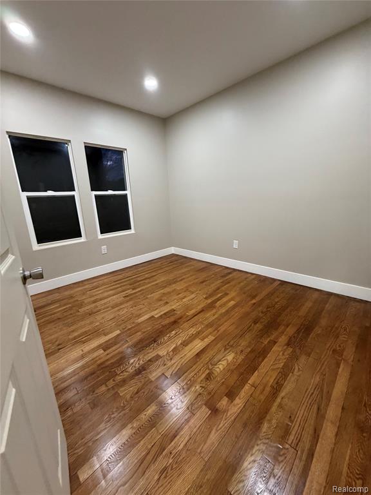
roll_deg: +4.7
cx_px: 186
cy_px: 248
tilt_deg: -13.2
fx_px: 200
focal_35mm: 14
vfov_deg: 102.1
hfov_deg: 85.7
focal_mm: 2.22
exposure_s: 1/60
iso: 250
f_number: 2.2
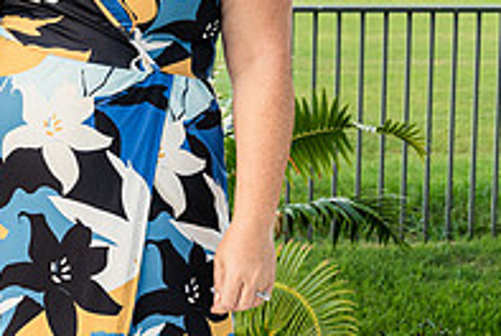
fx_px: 1561
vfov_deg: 12.0
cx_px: 104
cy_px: -62
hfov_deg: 18.1
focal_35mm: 112
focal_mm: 38
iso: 500
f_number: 5.6
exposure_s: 1/160
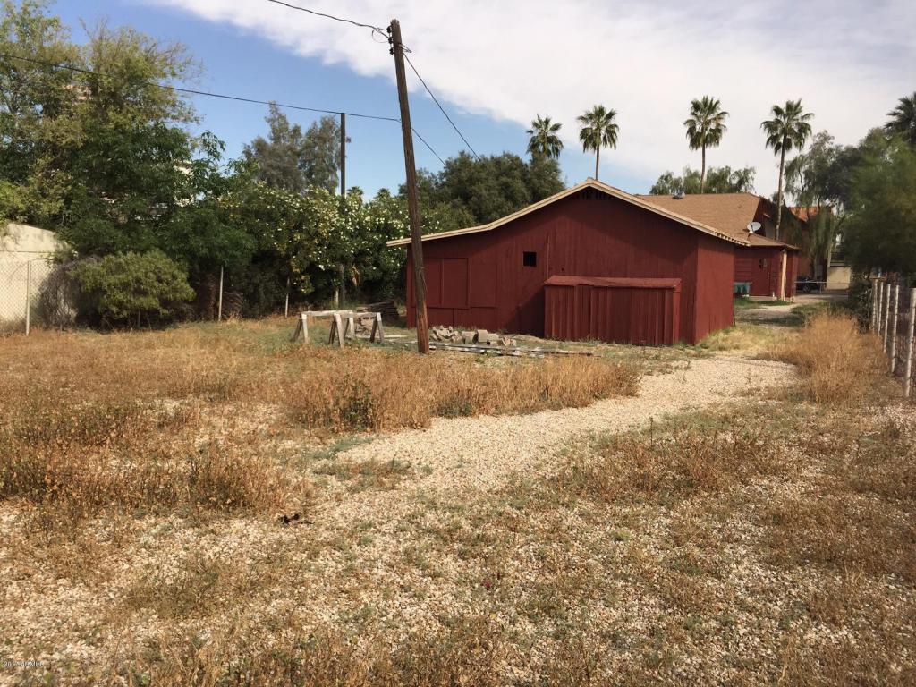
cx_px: 458
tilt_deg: -4.1
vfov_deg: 48.2
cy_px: 344
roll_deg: -1.4
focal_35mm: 29
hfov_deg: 61.7
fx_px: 767
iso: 40
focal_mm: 4.15
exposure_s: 1/2326
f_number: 2.2
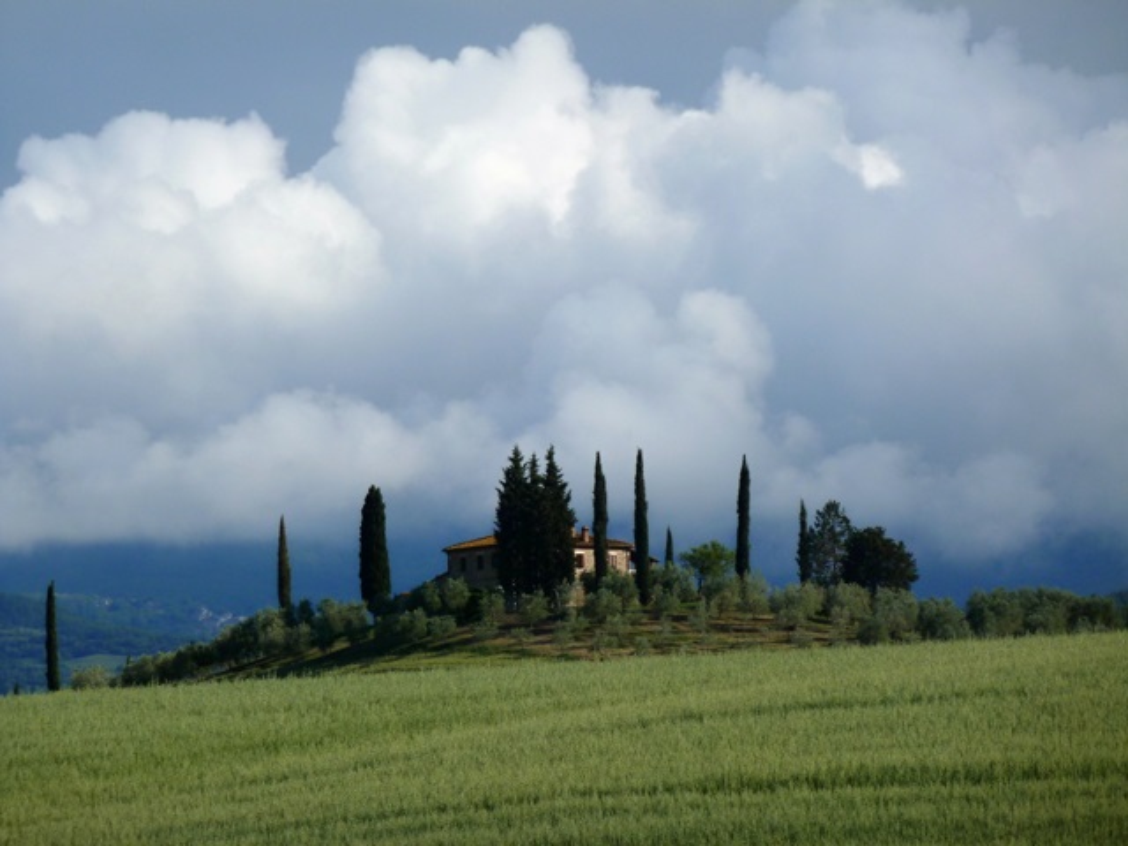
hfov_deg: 7.4
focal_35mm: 266
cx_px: 564
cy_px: 423
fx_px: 8668
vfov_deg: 5.6
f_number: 5.6
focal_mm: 47.7
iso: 100
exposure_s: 1/500
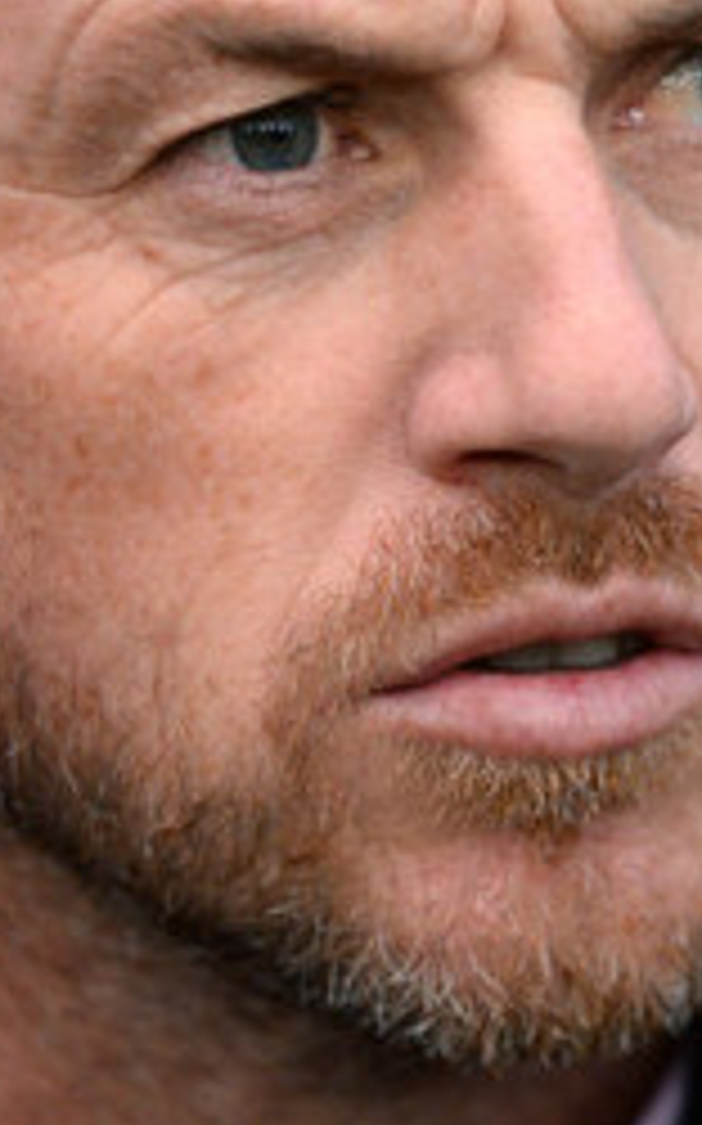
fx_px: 40024
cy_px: 335
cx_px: 621
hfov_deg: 1.0
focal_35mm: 1306
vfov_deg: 1.6
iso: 2000
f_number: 2.8
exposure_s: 1/2000
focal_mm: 400
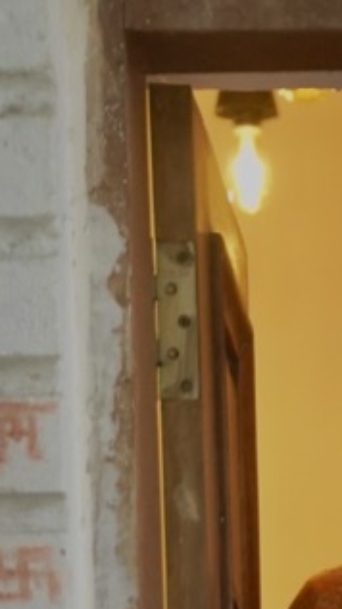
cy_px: 1314
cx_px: 918
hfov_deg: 3.2
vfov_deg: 5.7
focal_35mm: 370
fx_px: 5973
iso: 2000
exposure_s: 1/100
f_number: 4.5
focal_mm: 70
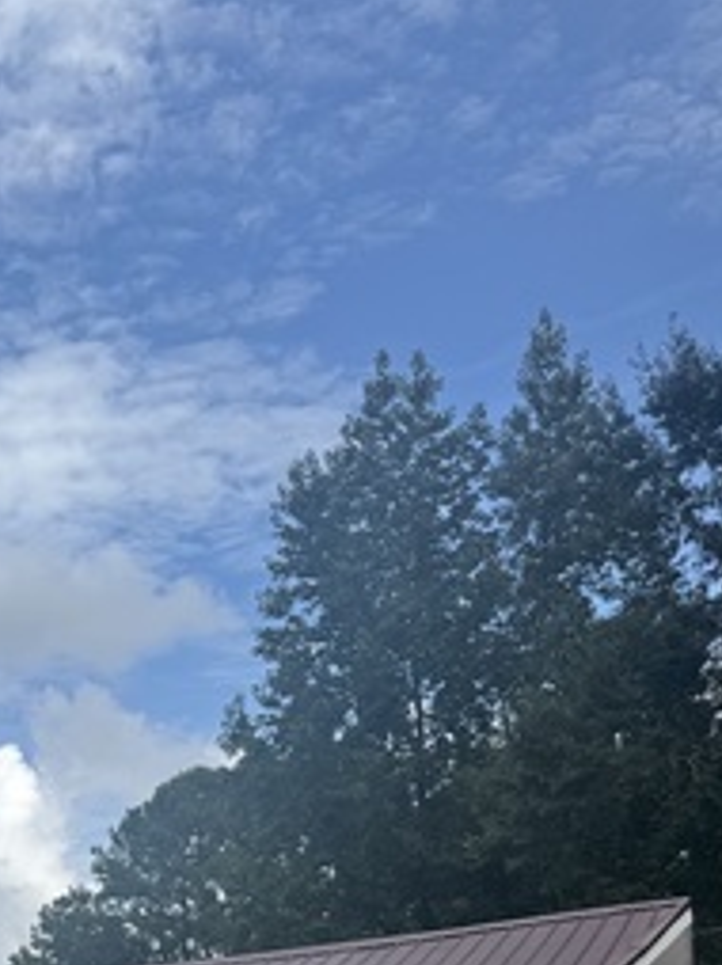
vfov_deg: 26.9
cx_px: -205
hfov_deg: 21.2
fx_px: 1755
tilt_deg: +2.5
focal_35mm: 63
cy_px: 1183
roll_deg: +2.4
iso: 80
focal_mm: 6.76
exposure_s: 1/4950
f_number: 1.78
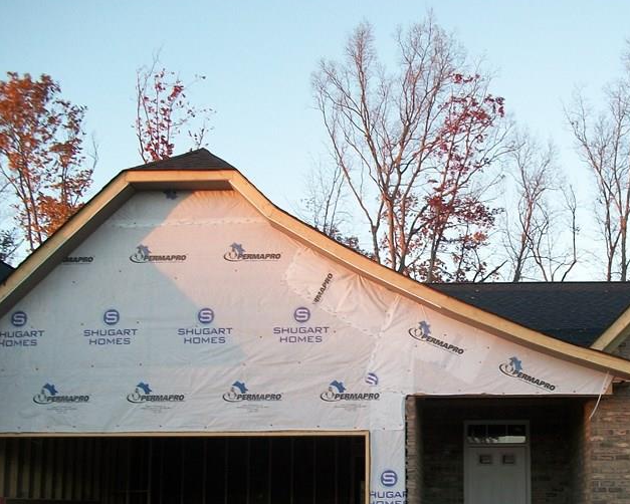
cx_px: 449
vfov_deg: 29.3
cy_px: 376
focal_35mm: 51
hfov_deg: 36.0
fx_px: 951
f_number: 2.9
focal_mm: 5.7
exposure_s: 1/60
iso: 80
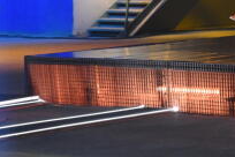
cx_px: 361
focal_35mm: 226
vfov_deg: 6.0
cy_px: -33
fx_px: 1475
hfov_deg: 8.9
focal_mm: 70
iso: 2500
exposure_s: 1/160
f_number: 2.8
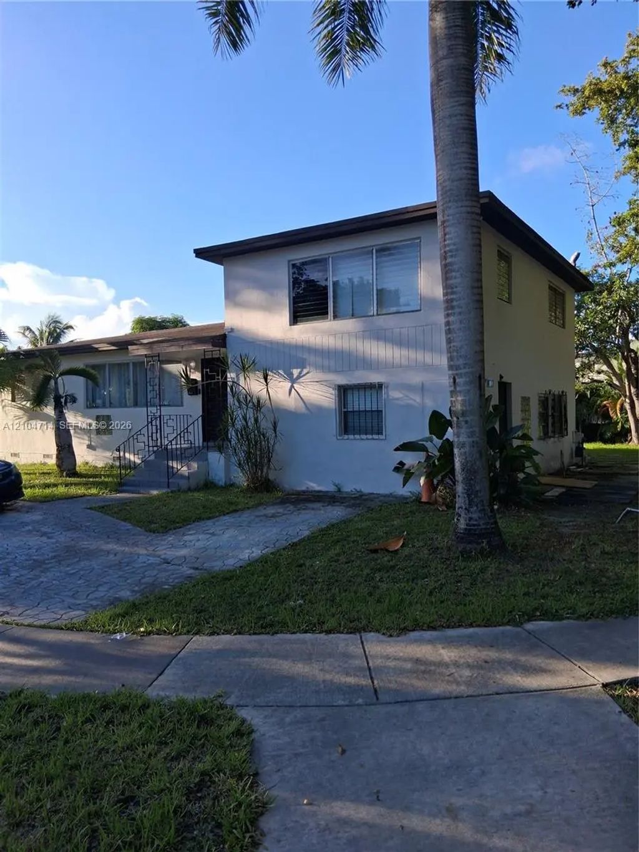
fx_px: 640
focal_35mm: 26
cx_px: 320
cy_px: 426
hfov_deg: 53.1
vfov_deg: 67.3
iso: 25
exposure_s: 1/343
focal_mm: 3.98
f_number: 1.8
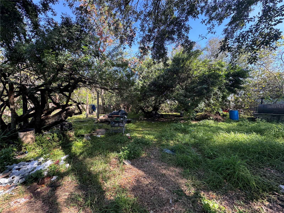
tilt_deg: -3.2
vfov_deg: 85.7
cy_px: 106
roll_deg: +2.2
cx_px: 142
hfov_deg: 102.1
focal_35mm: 14
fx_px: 115
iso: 40
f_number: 2.2
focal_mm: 2.22
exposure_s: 1/123
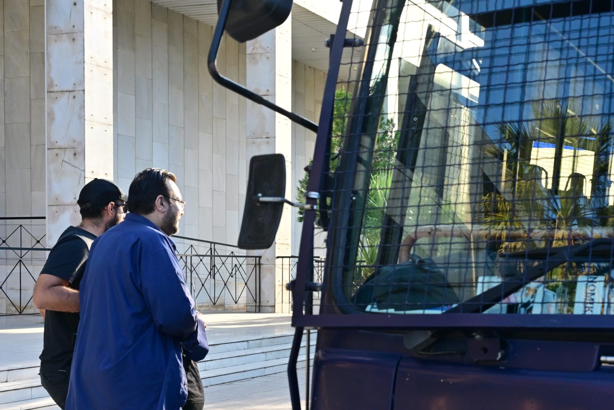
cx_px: 432
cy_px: 303
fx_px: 1023
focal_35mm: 60
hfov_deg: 33.0
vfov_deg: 22.4
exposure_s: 1/320
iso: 640
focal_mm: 33
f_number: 6.3
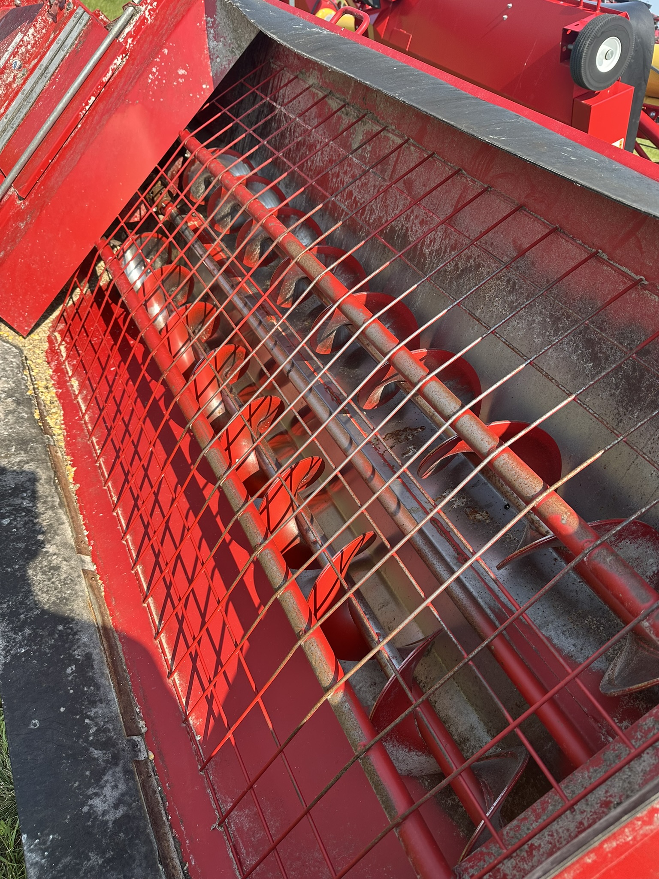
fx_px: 609
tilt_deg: -35.3
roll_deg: -20.6
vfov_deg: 71.6
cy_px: 440
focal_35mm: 24
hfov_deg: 56.8
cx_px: 330
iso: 80
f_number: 1.78
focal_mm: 6.86
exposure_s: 1/1357
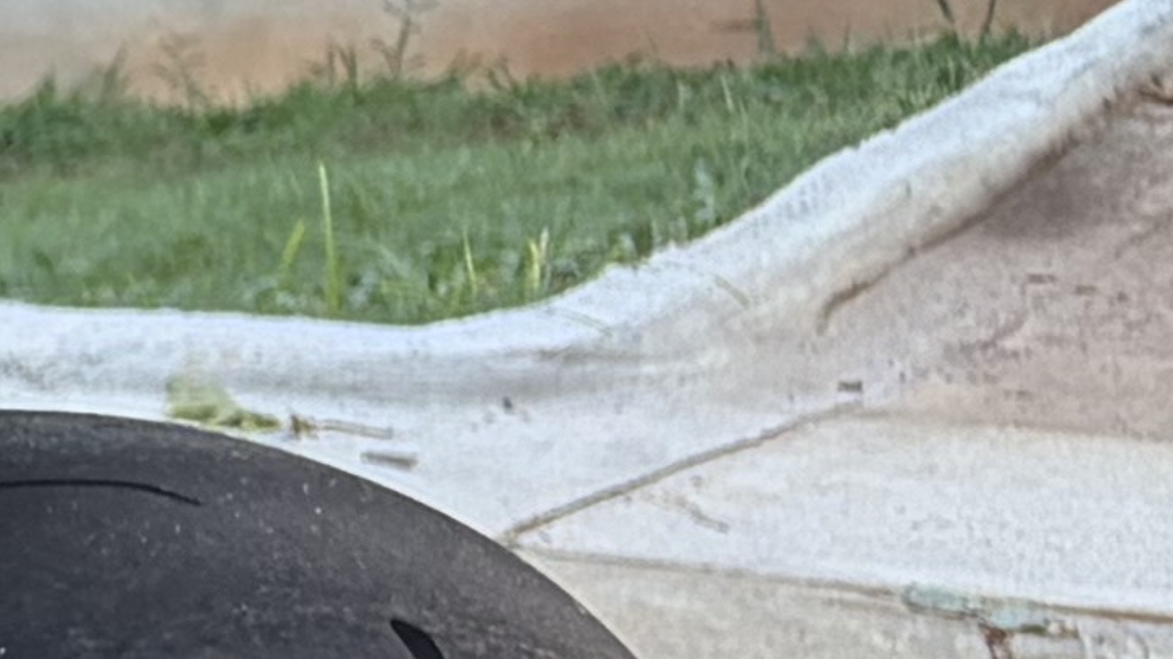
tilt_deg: -21.8
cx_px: -3096
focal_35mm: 223
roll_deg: -1.9
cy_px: 1444
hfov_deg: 7.6
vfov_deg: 5.3
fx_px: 6934
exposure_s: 1/134
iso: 32
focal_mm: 5.96
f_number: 1.6
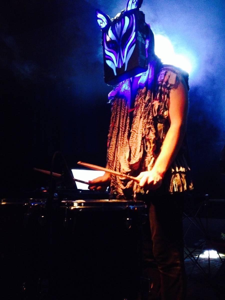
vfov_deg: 52.6
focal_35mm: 35
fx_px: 303
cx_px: 112
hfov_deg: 40.7
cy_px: 150
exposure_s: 1/15
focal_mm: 4.28
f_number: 2.4
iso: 800
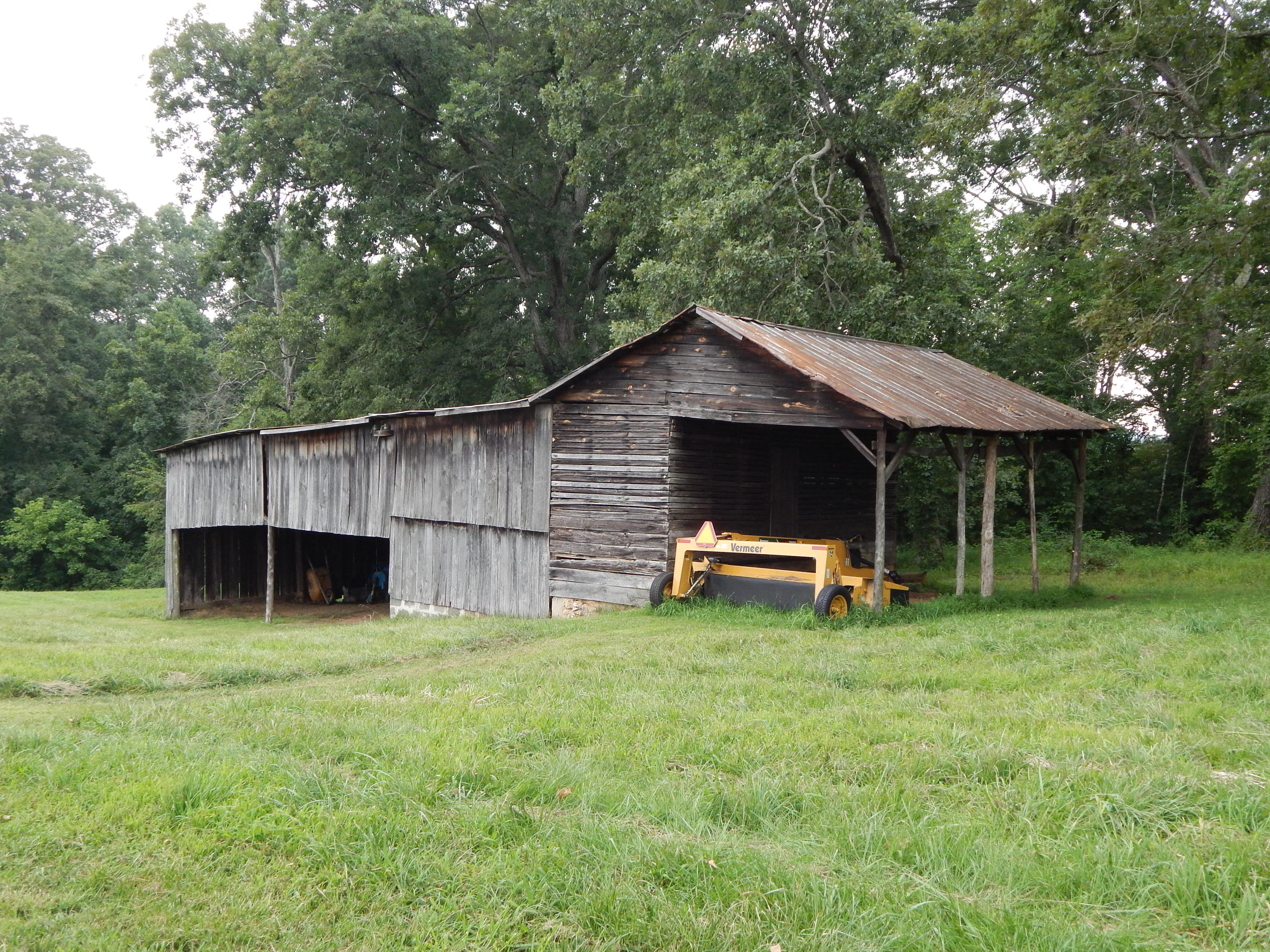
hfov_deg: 52.6
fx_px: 1284
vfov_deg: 40.7
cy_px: 476
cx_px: 635
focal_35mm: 35
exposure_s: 1/250
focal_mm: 6.1
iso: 280
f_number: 3.3
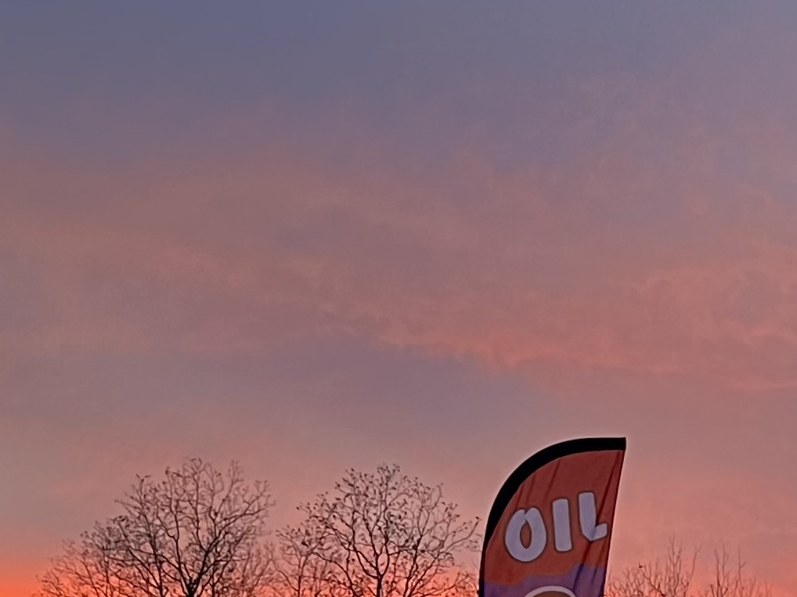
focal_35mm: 103
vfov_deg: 13.9
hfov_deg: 18.3
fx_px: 2371
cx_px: 907
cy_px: 745
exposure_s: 1/60
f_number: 1.6
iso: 320
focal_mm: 5.1
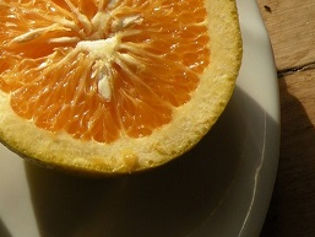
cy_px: 78
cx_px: -51
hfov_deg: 14.0
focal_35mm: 137
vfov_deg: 10.8
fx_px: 1247
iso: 64
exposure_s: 1/214
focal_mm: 9.8
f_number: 6.3
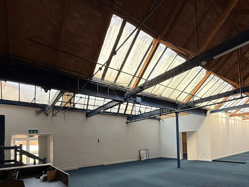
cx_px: 165
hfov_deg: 76.6
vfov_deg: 60.6
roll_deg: +2.1
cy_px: 136
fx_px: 151
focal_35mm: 21
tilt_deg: +2.8
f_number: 2.2
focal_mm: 2.22
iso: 64
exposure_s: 1/212
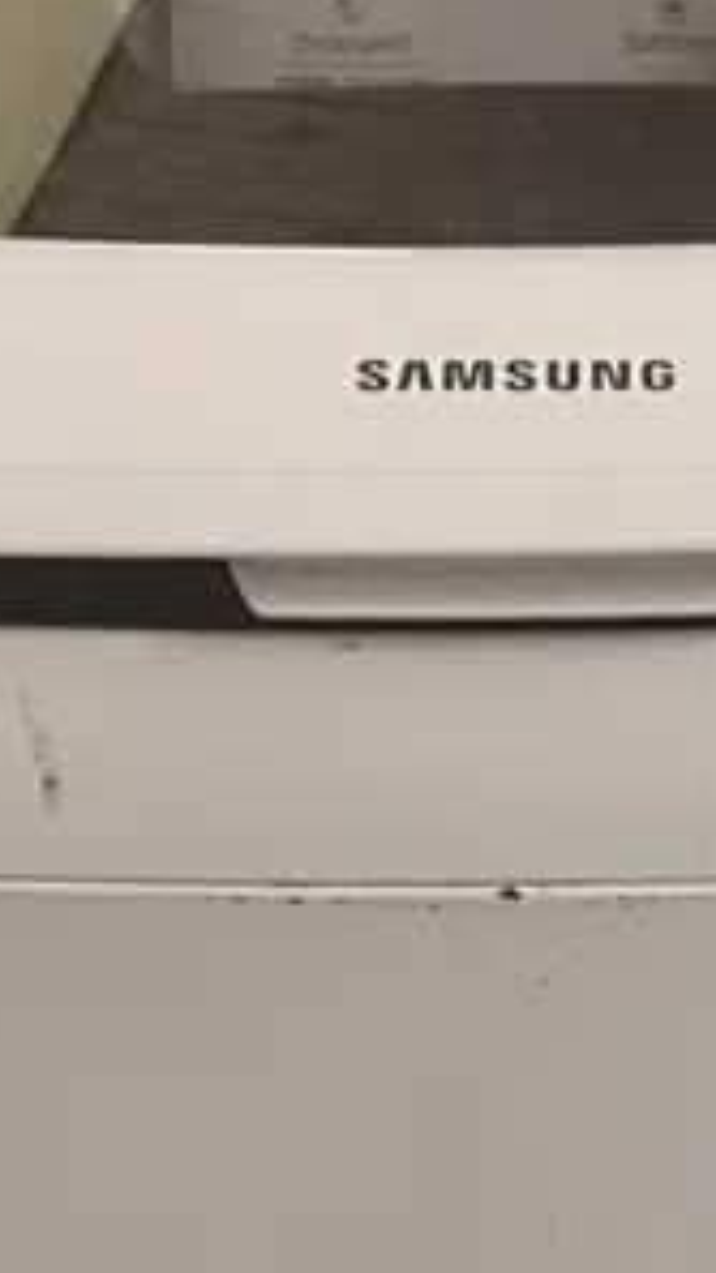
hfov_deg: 19.6
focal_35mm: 61
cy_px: 939
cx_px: 549
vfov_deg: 33.7
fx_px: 2059
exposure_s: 1/60
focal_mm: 5.1
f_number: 1.6
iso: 400
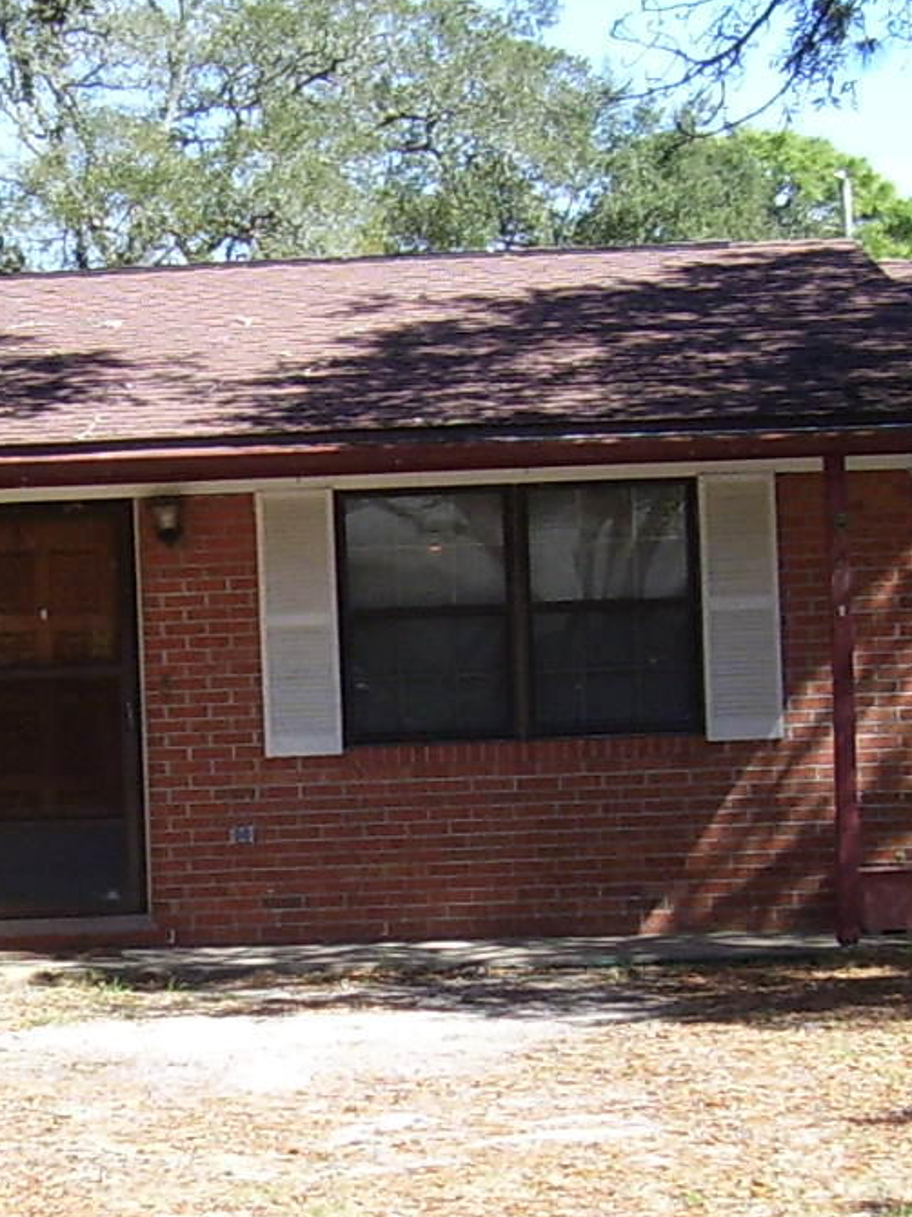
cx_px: 107
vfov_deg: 18.8
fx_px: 3656
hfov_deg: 14.1
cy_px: 819
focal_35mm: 104
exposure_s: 1/500
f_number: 2.7
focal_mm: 5.6
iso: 80
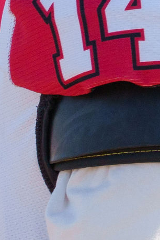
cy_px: -149
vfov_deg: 0.6
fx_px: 22432
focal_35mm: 3365
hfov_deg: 0.4
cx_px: 431
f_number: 6.3
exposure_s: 1/1000
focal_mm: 400
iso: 320
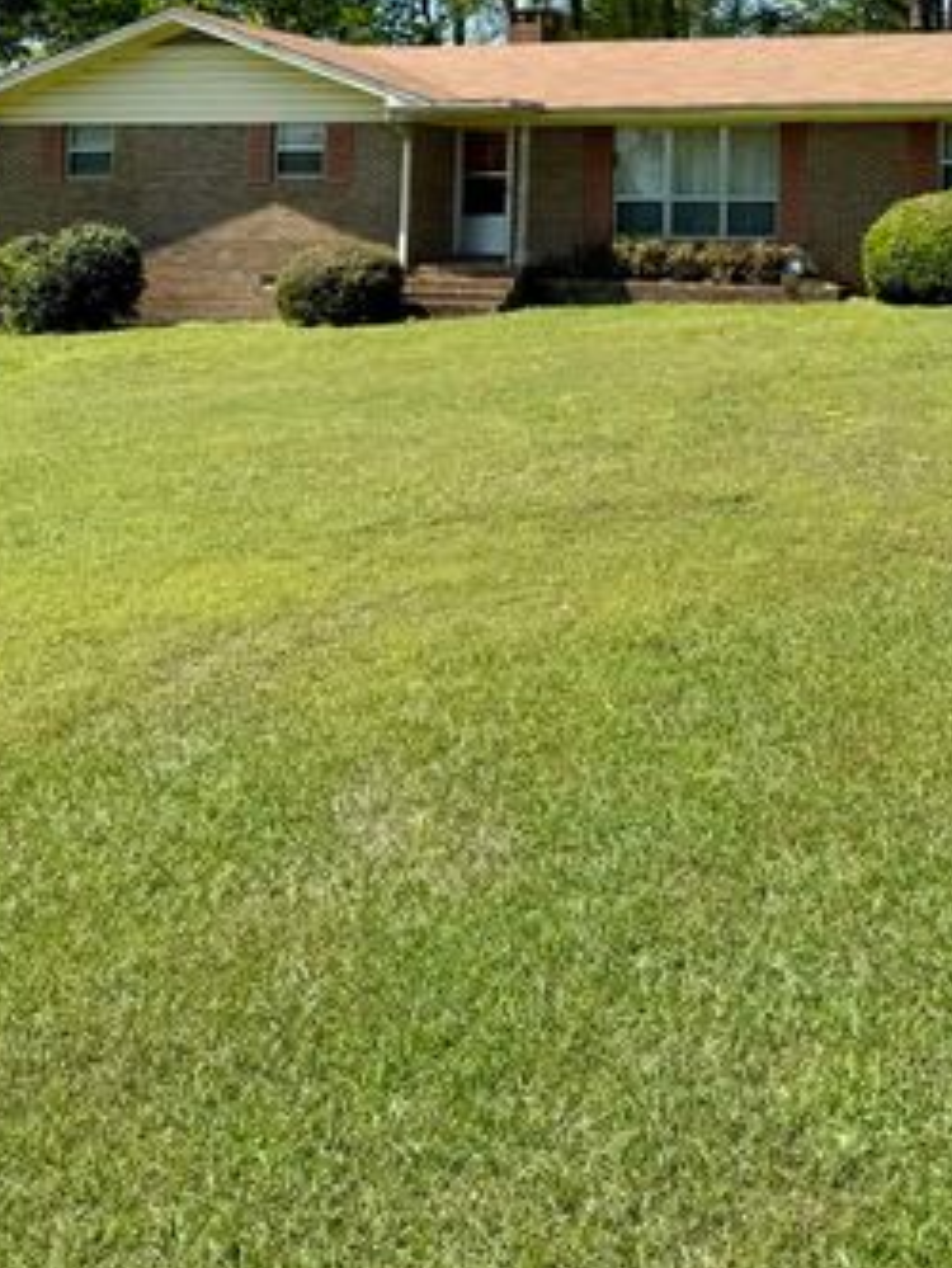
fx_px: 1759
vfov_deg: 36.7
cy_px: 82
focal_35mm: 48
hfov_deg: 29.5
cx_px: 773
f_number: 1.78
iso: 80
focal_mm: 6.76
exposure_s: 1/3247
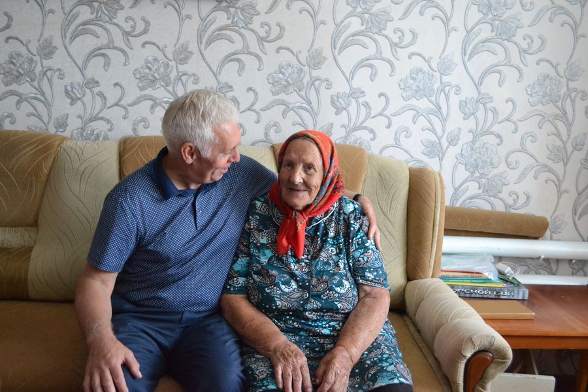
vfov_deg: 34.2
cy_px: 196
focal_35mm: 39
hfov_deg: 49.6
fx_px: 637
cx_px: 294
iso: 3200
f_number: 4.2
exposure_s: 1/250
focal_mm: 26
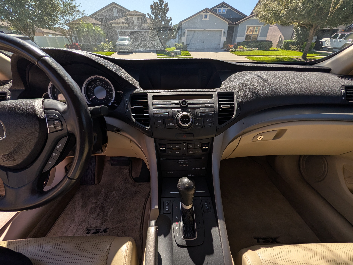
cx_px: 175
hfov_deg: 106.2
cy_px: 138
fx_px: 133
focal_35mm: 13
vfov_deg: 89.9
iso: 64
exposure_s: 1/1887
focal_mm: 2.02
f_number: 1.7
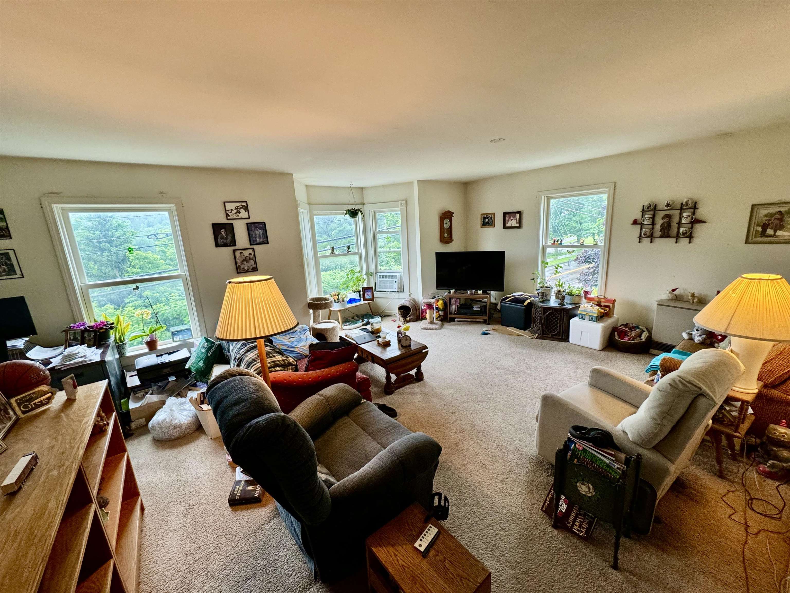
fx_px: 320
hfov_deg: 102.1
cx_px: 395
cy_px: 296
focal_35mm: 14
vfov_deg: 85.7
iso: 200
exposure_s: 1/120
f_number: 2.2
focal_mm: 2.22
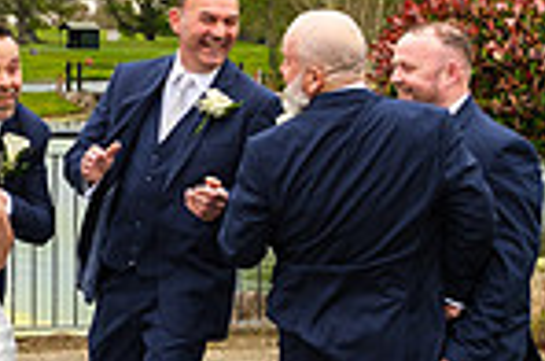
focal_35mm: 106
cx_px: -18
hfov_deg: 18.7
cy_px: 224
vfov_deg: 12.8
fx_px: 1601
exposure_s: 1/200
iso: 320
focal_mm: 16
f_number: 6.4
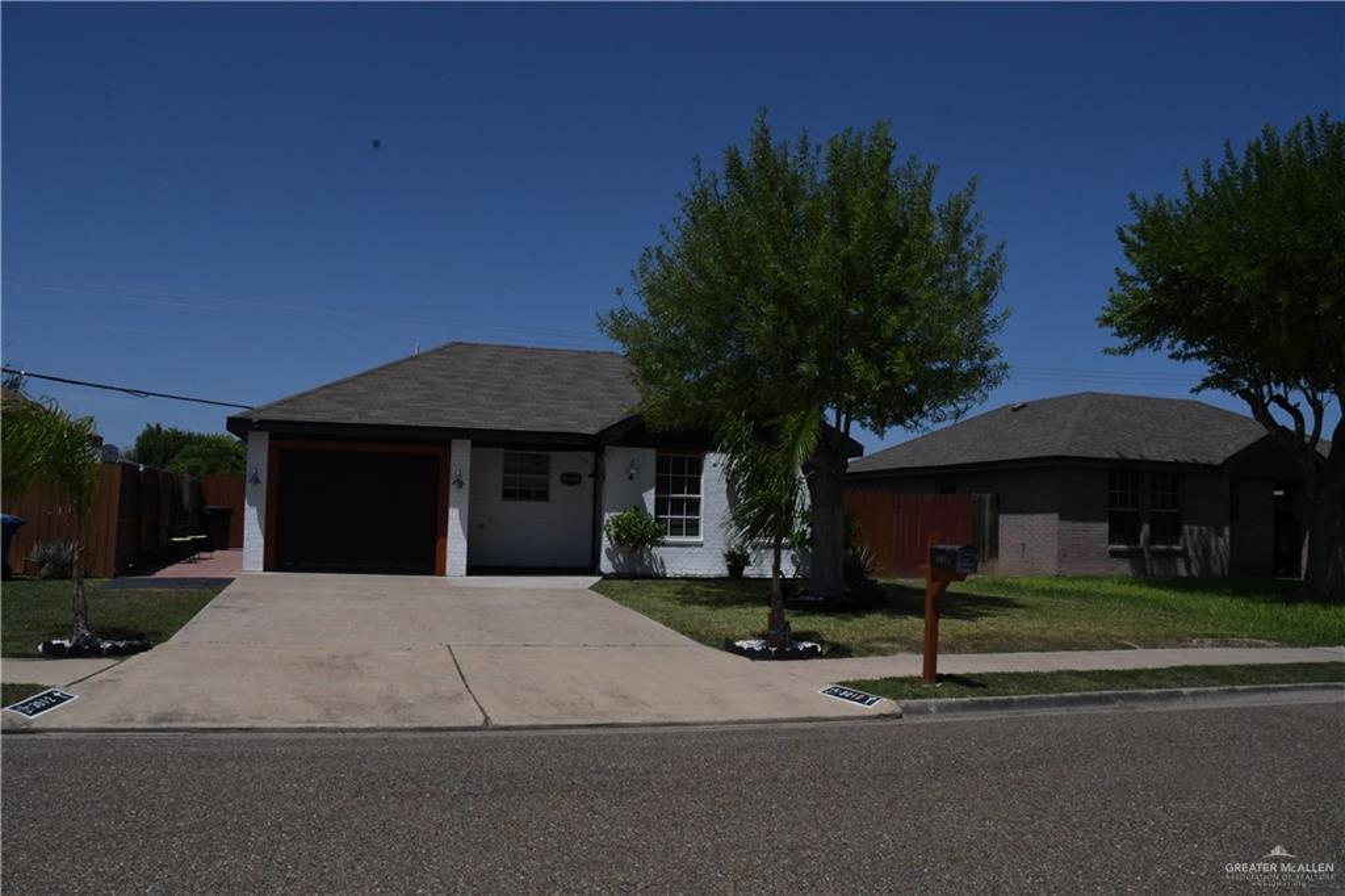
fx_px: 1120
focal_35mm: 30
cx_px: 672
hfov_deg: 61.9
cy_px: 448
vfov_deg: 43.6
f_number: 18
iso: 1000
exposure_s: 1/1250
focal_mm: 20
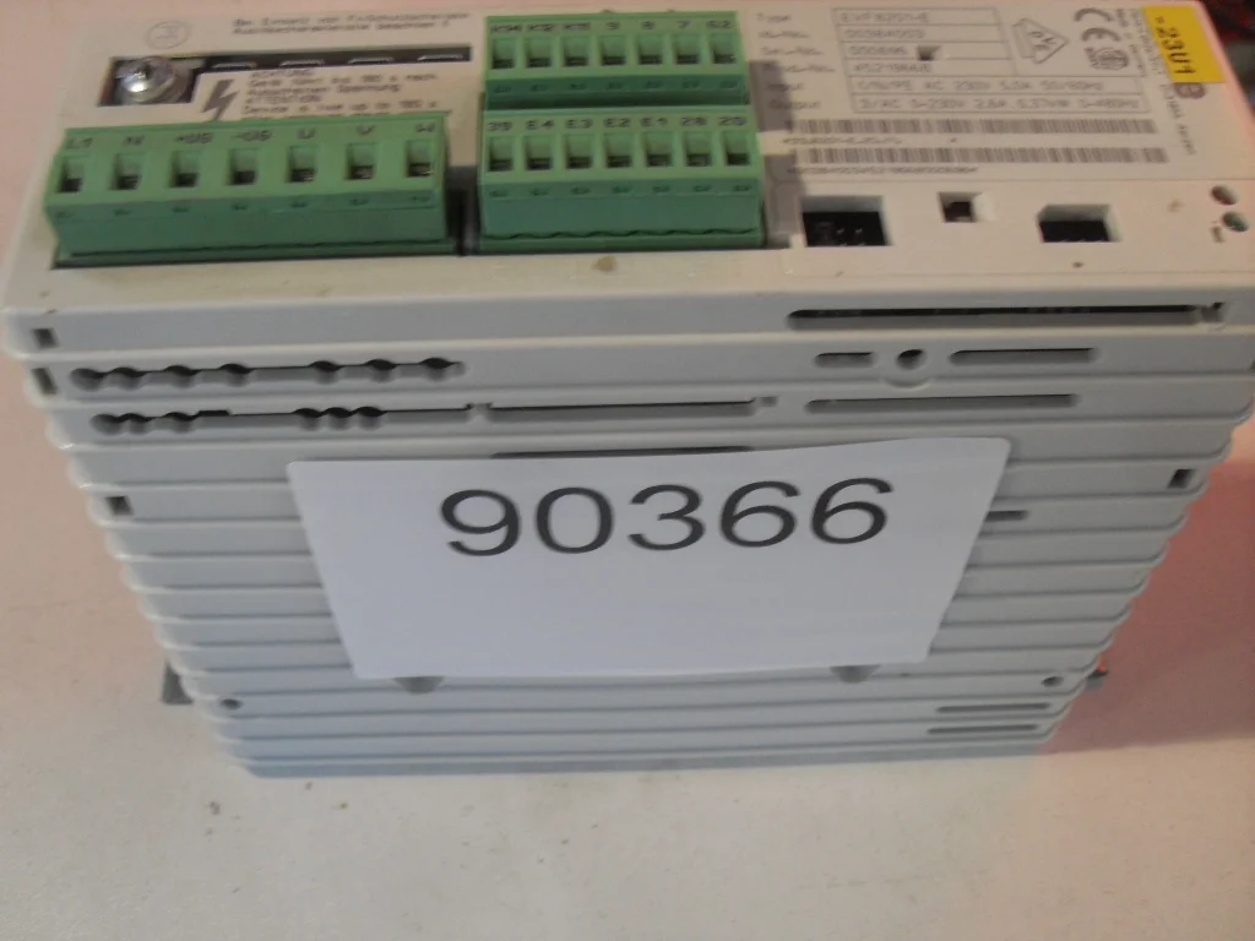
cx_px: 628
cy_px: 470
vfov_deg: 38.7
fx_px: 1341
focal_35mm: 37
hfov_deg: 50.1
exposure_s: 1/15
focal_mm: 6.3
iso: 200
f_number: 2.8
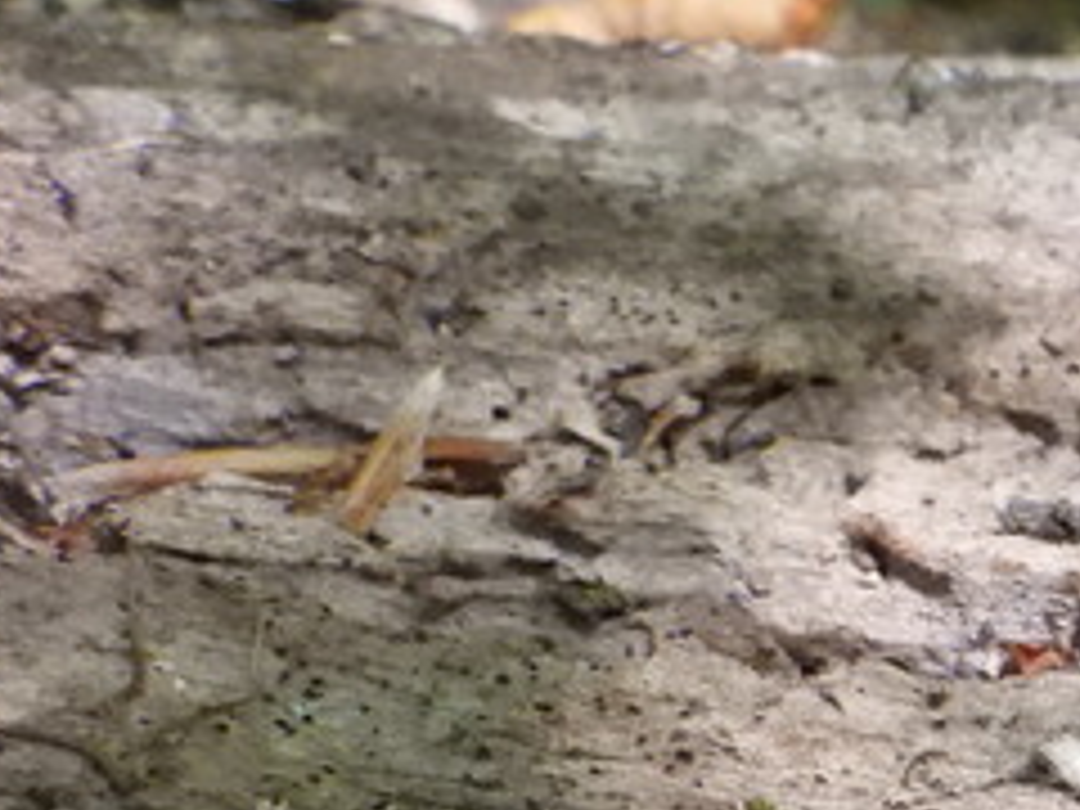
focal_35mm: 153
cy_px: 1004
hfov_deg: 12.0
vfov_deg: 9.6
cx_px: 1852
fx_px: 4774
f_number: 5
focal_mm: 7.7
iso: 1600
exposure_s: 1/100
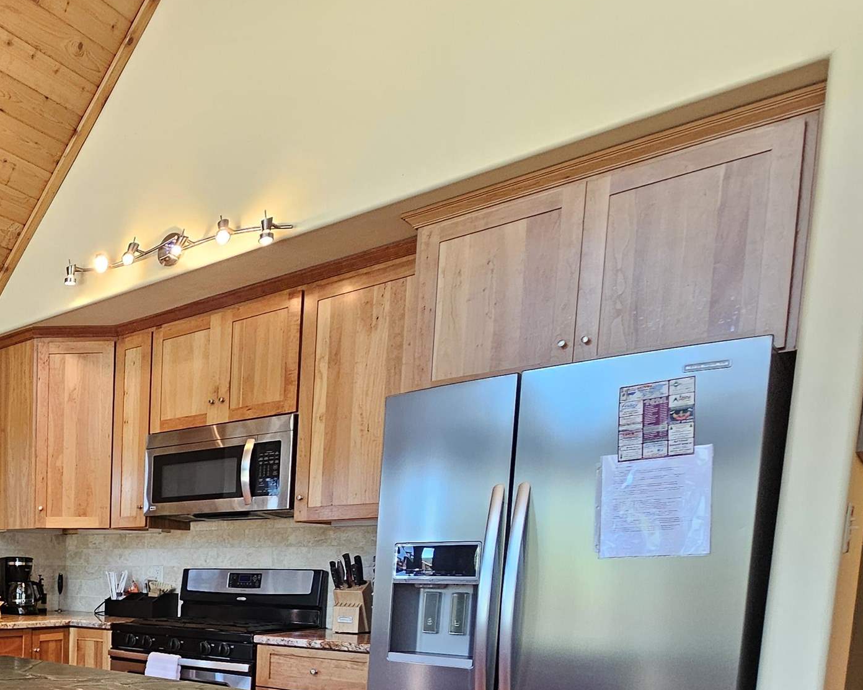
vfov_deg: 46.0
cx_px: -40
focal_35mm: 28
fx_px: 715
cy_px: 635
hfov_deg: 48.4
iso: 250
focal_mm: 2.2
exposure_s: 1/60
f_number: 2.2
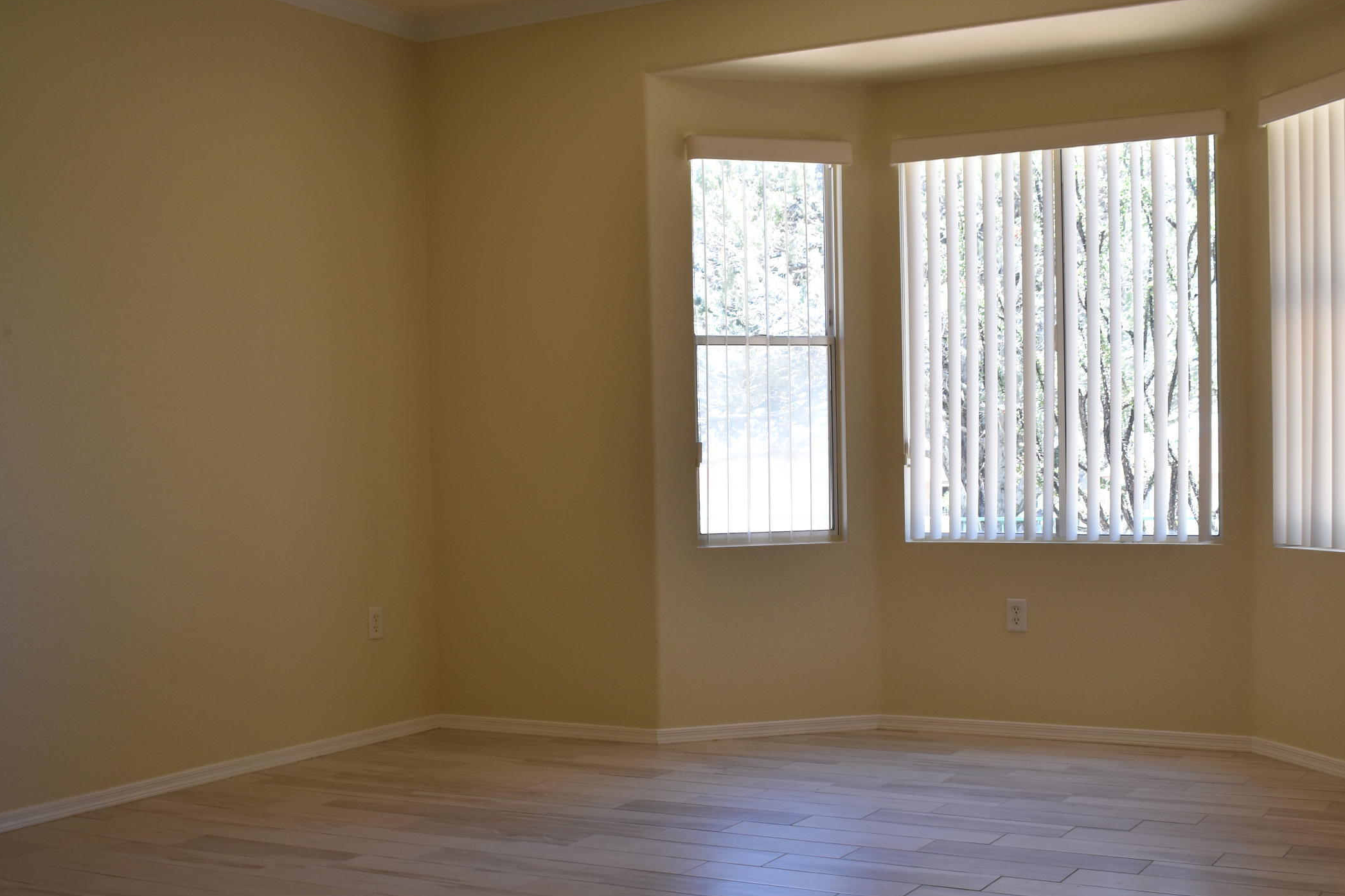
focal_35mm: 43
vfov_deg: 31.1
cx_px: 787
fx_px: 1606
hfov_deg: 45.3
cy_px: 540
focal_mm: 20
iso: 400
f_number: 5
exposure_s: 1/250
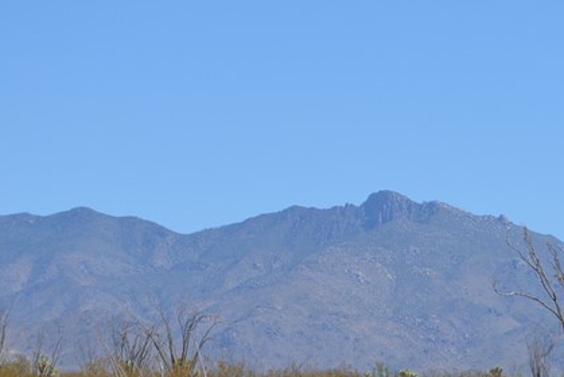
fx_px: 3344
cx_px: 437
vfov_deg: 6.4
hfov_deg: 9.6
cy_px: 267
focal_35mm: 213
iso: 400
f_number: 7.1
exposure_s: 1/1600
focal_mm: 55
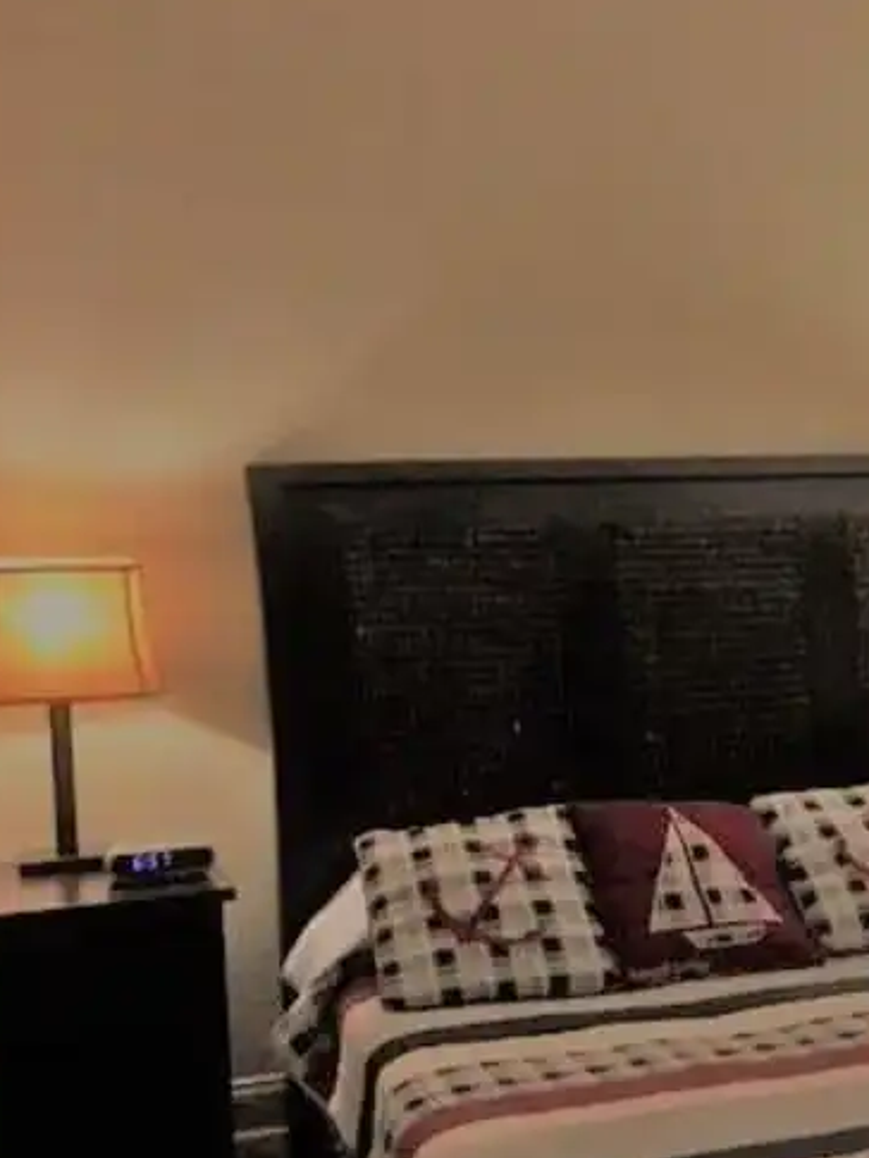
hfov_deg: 27.8
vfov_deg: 37.3
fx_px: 1706
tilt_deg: -10.9
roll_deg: +0.0
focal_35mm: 51
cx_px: 728
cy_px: 706
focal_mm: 4.15
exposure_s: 1/15
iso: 250
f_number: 2.2
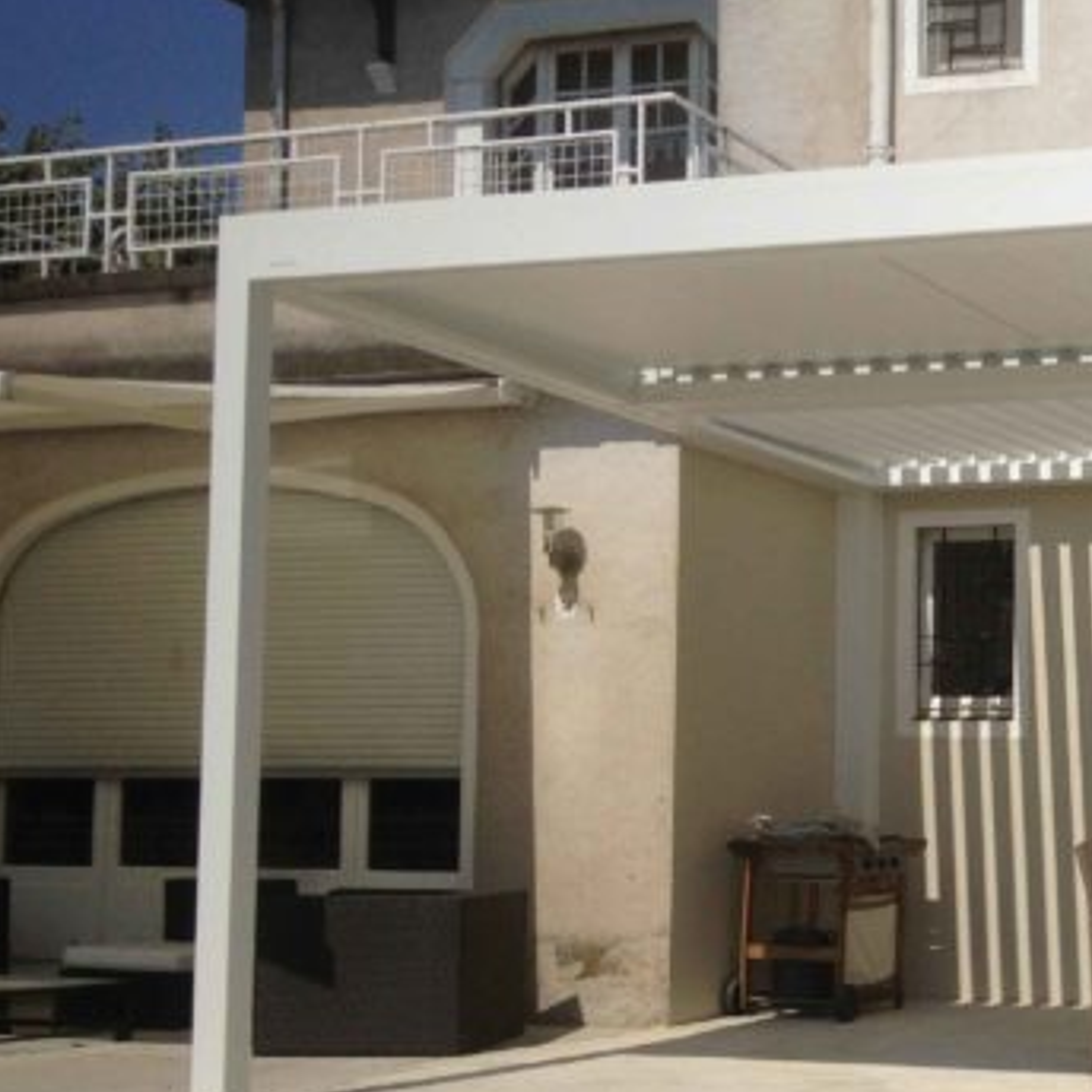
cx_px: 1159
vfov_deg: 24.9
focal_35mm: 69
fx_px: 2463
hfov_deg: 23.6
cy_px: 705
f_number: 2.4
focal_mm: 4.28
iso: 50
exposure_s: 1/3067
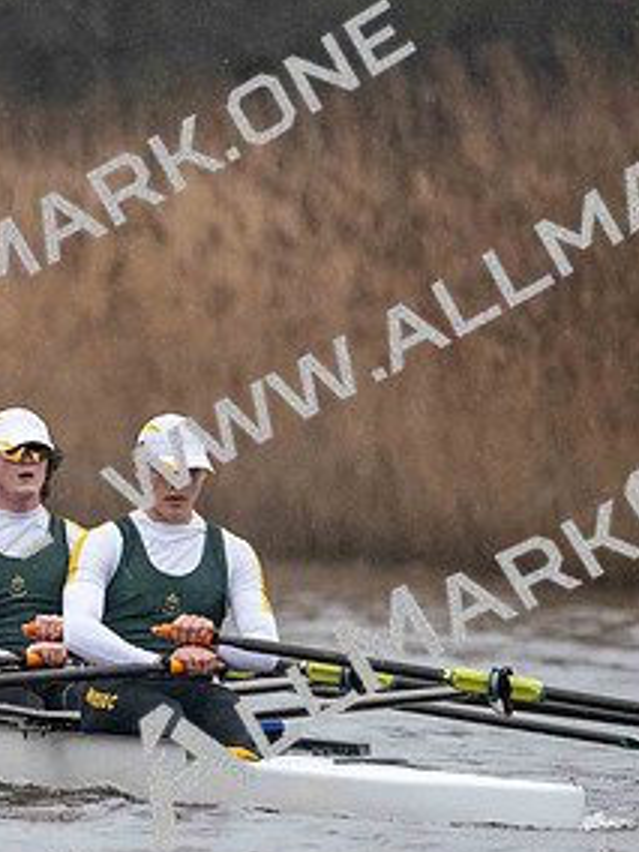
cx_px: -117
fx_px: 19370
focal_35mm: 787
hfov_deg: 1.9
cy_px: 562
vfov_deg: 2.5
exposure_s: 1/1600
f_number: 4.5
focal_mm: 400
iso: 5600
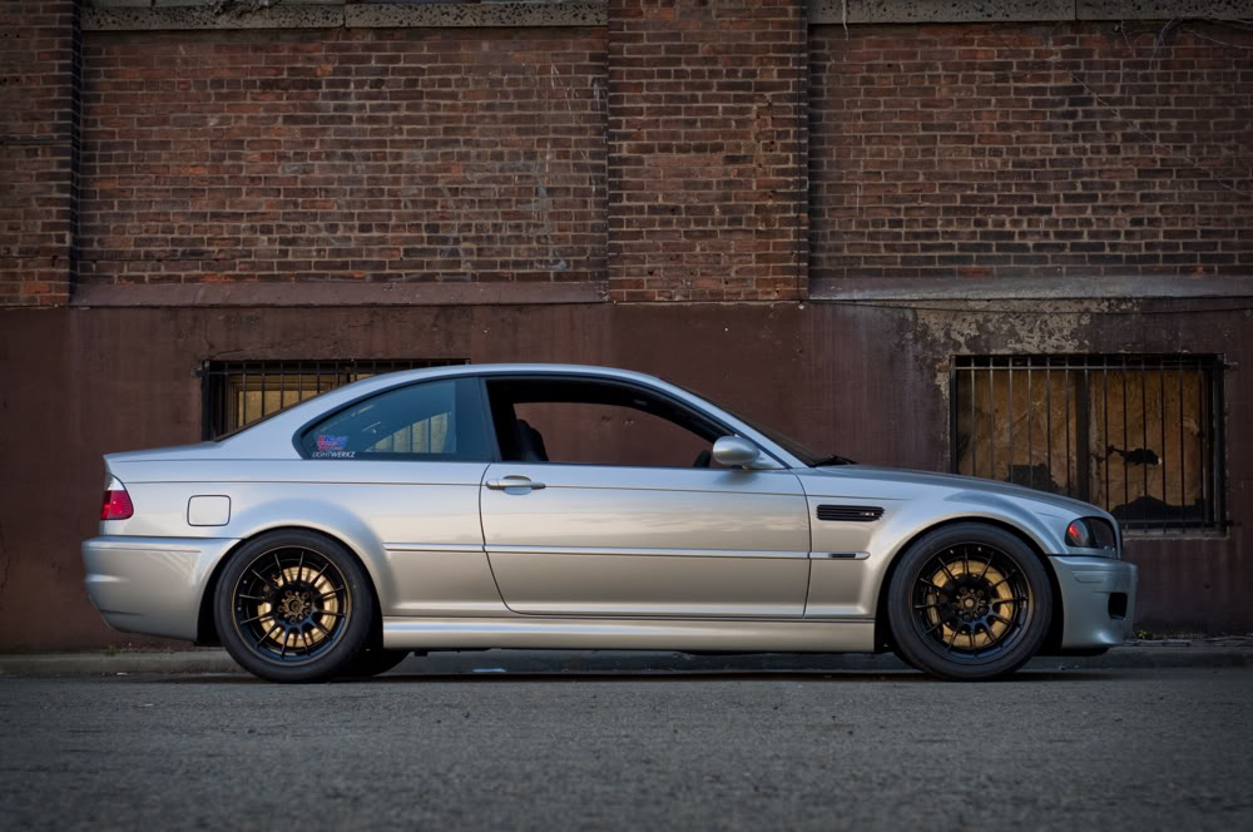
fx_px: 2607
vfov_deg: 18.1
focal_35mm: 75
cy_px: 416
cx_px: 626
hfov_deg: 27.0
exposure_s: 1/800
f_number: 4.5
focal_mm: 50
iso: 400
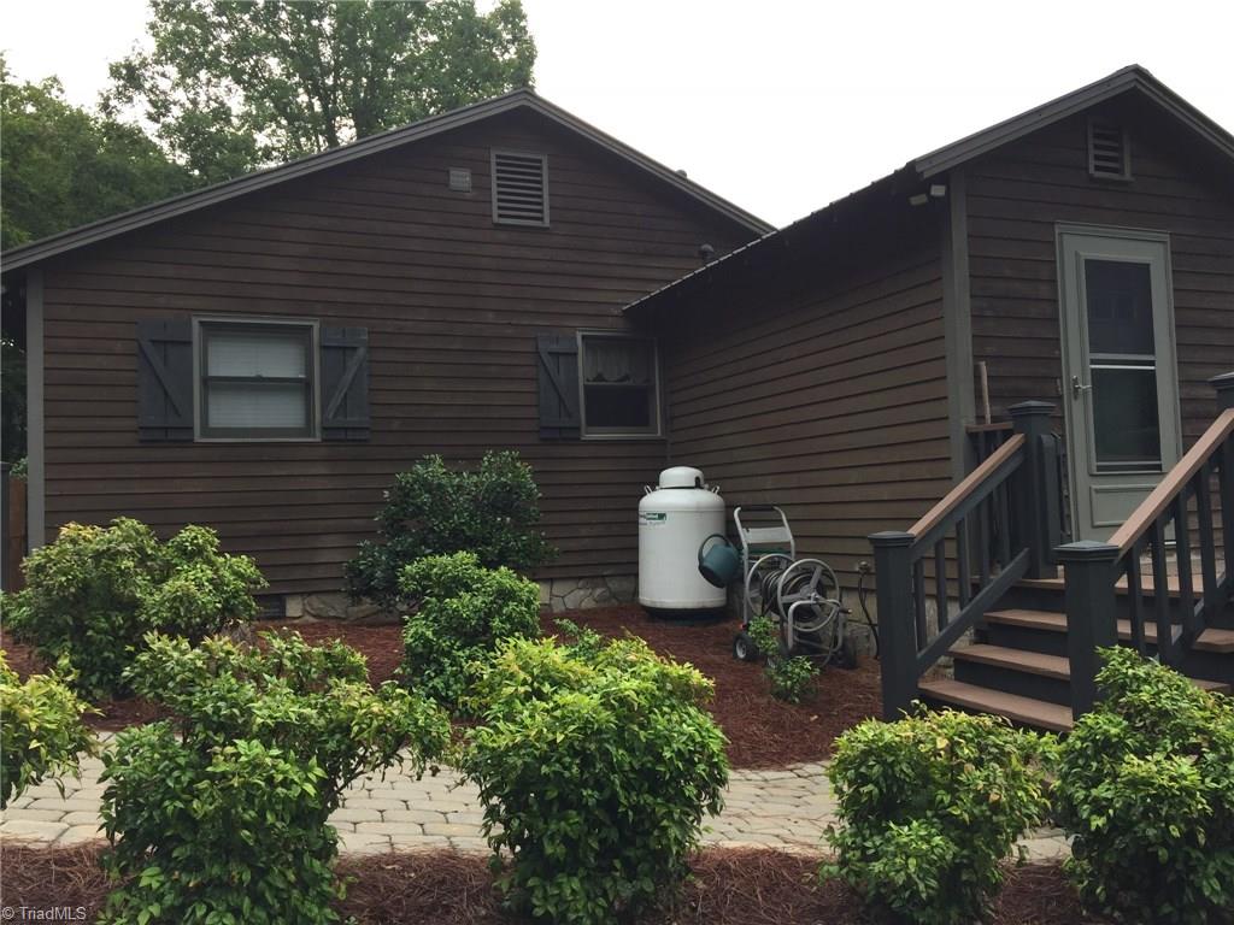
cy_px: 462
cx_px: 617
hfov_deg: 61.7
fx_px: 1034
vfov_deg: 48.2
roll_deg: +0.8
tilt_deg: +2.5
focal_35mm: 29
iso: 32
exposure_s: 1/380
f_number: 2.2
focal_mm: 4.15
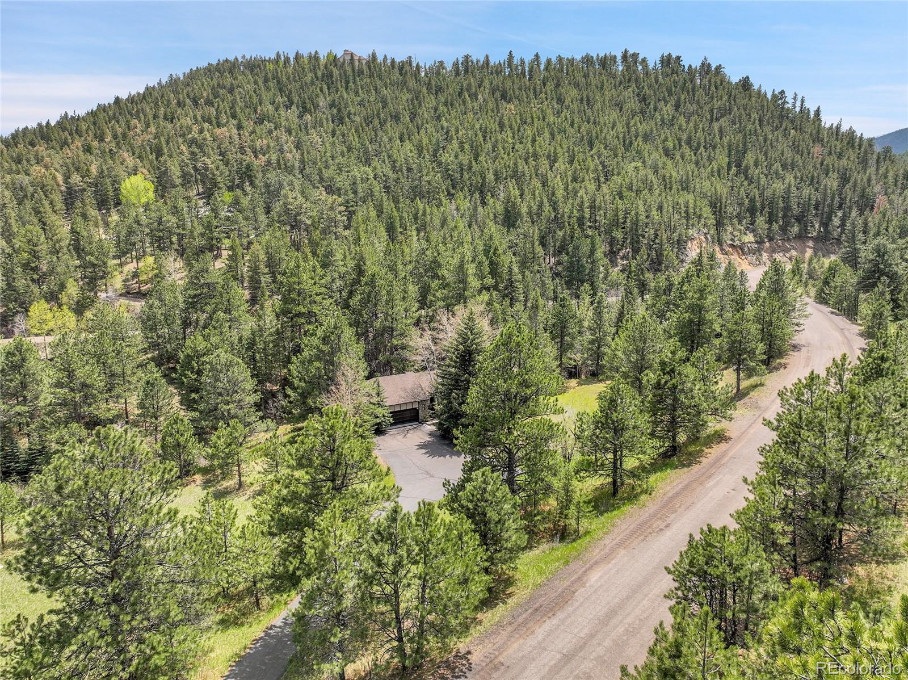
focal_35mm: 24
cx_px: 454
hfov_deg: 71.6
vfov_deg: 56.8
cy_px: 340
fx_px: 629
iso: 150
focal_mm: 12.29
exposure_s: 1/160
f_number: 2.8
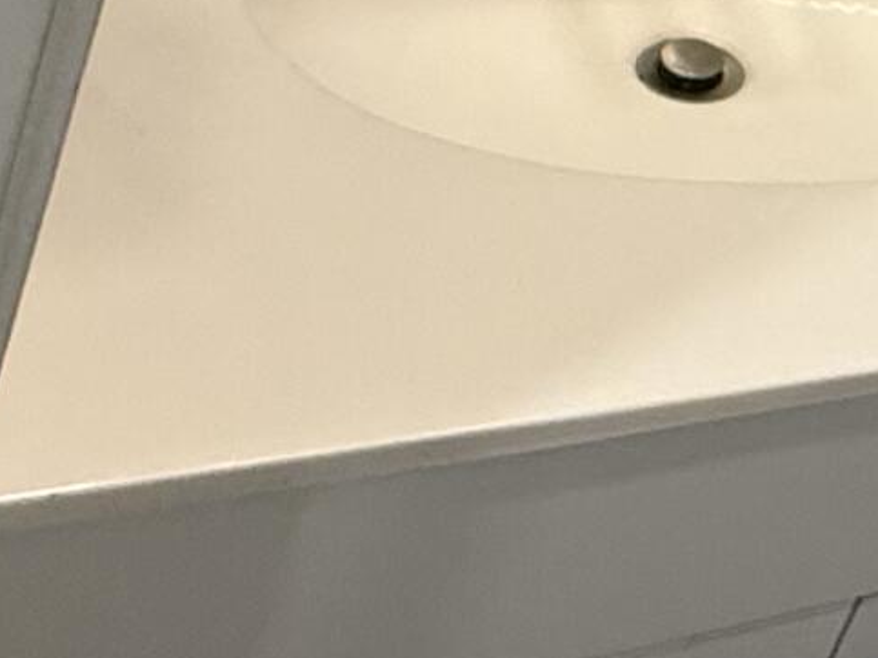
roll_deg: -30.3
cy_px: -324
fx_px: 2206
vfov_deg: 15.6
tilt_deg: -16.9
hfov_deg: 15.2
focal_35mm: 87
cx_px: 2010
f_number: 2.2
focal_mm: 2.22
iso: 250
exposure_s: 1/60
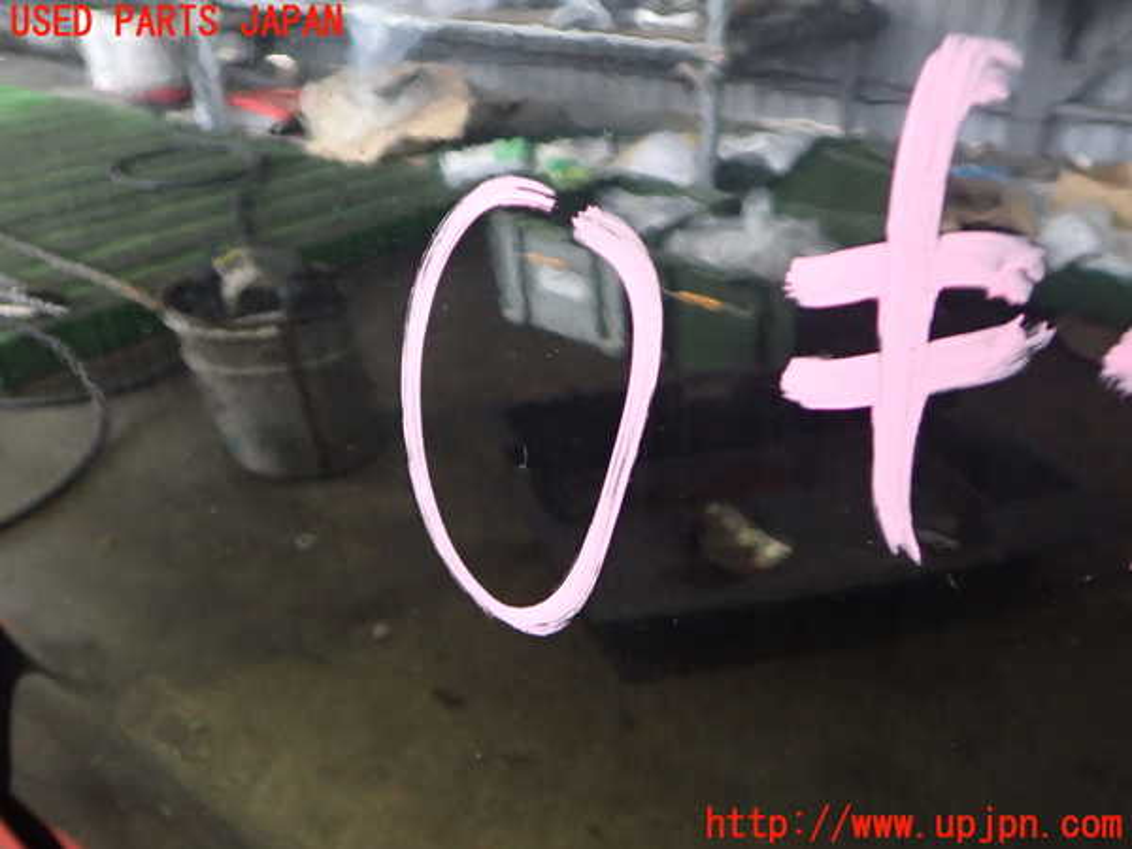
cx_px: 566
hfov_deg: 60.0
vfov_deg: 46.8
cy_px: 424
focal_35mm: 30
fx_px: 981
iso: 800
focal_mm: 5.4
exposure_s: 1/30
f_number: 2.3
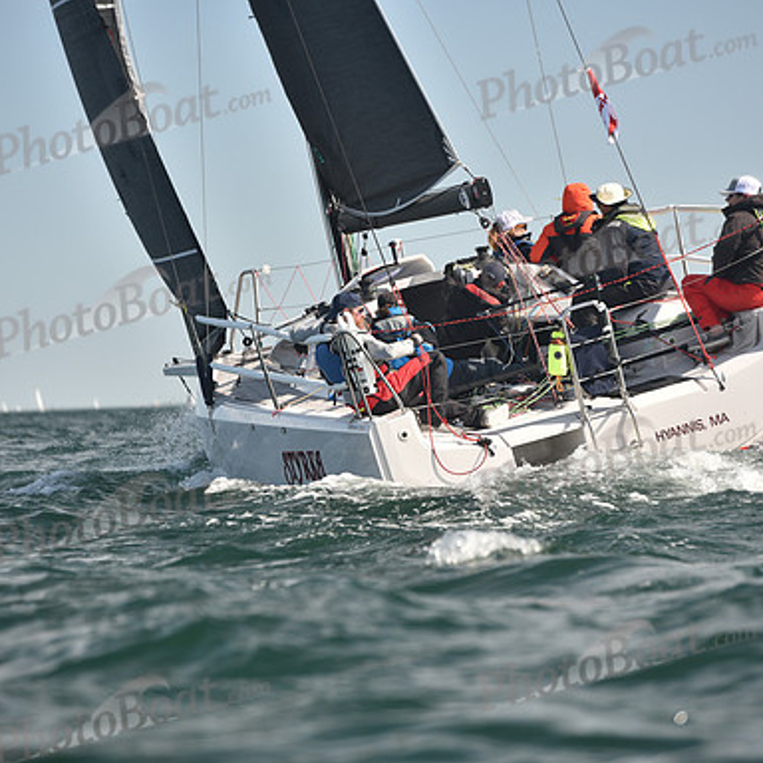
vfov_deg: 7.2
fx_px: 6085
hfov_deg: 7.2
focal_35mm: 244
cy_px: 382
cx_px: 376
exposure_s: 1/640
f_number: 4.5
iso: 250
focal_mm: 190
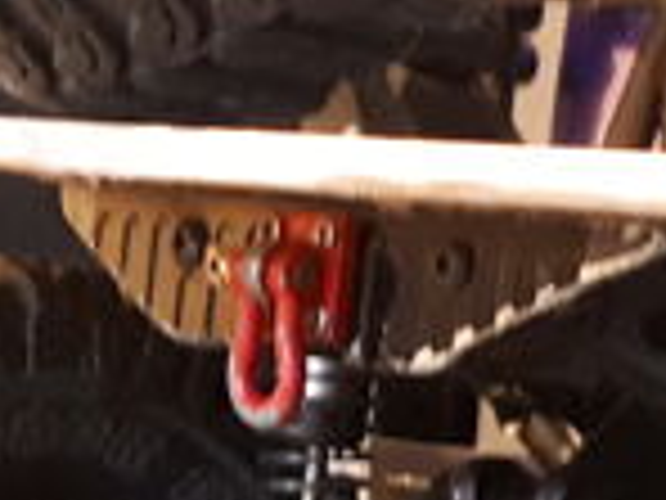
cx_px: 225
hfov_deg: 10.8
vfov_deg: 8.1
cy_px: 532
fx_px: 3521
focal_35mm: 183
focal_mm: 3.6
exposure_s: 1/17
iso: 250
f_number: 1.9
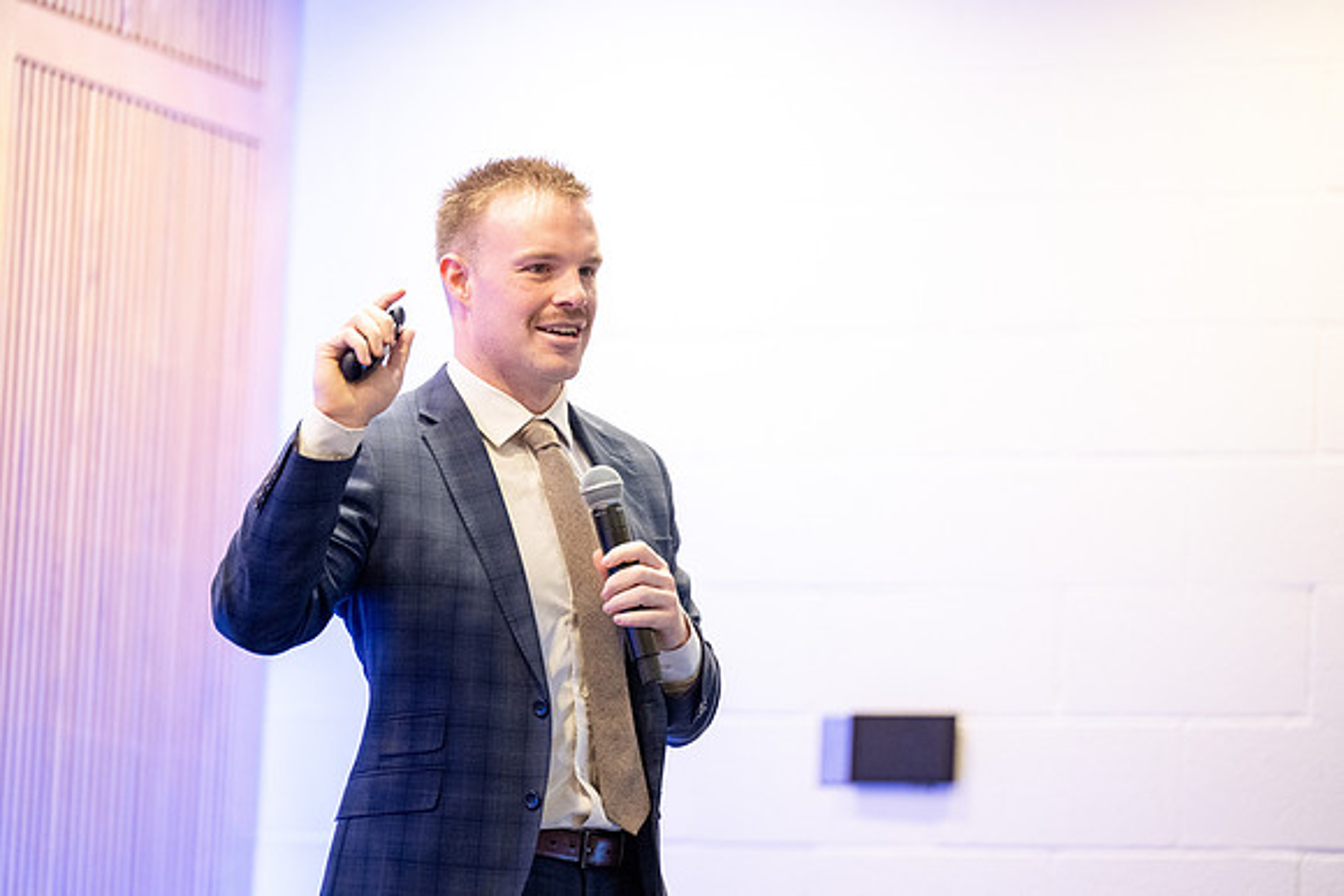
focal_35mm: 200
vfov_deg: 6.9
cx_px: 672
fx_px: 7468
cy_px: 448
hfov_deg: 10.3
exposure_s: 1/400
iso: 3200
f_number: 2.8
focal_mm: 200
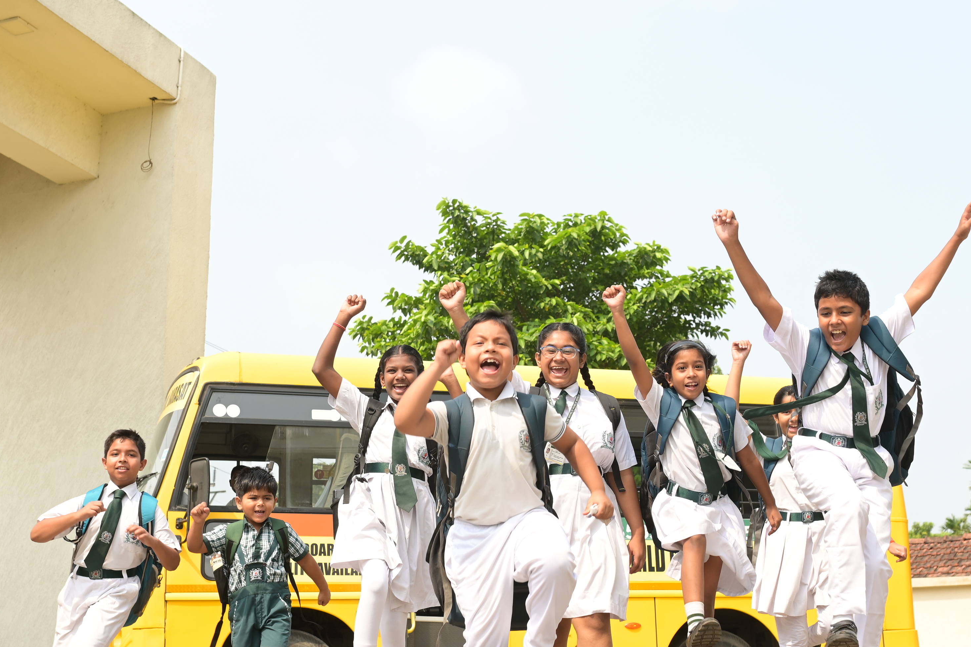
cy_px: 368
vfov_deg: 25.0
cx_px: 540
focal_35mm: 54
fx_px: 1456
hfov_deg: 36.8
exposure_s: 1/500
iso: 200
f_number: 5.6
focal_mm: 35
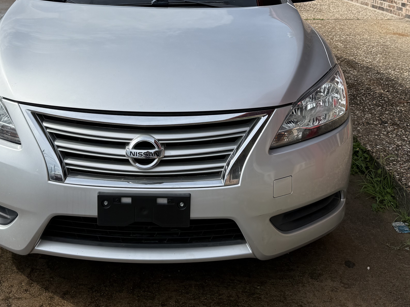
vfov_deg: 32.7
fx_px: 509
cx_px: 166
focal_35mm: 43
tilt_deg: -13.5
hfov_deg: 43.7
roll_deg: -3.0
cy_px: 65
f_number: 1.78
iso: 80
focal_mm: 6.76
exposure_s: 1/5714
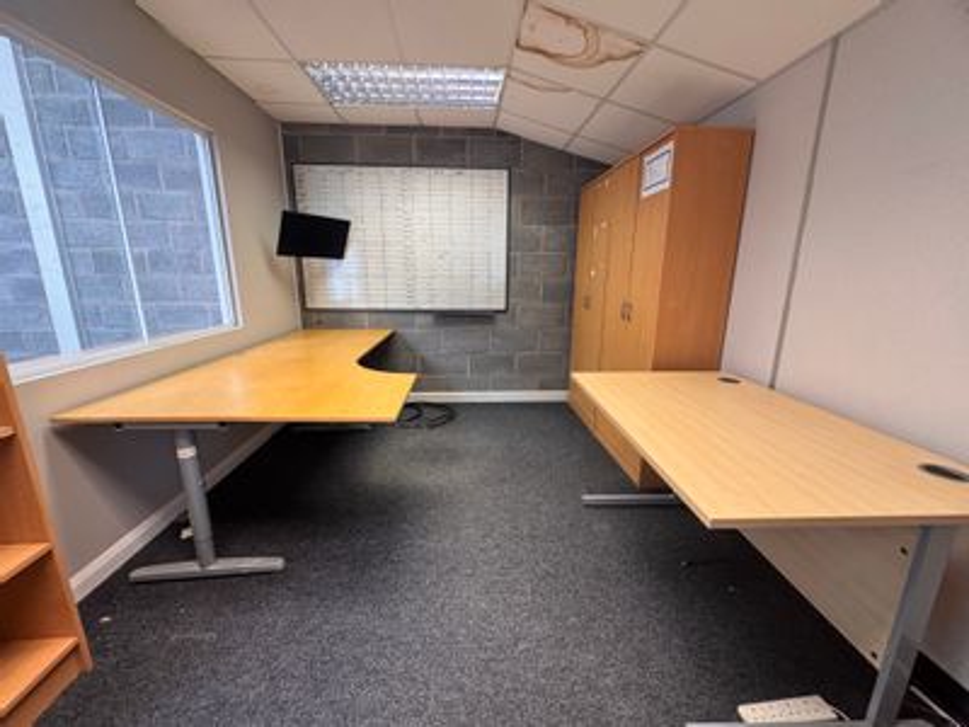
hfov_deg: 102.1
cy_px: 364
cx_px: 484
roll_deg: +0.0
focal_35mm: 14
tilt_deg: -12.6
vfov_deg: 85.7
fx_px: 392
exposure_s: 1/100
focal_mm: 2.22
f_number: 2.2
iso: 200
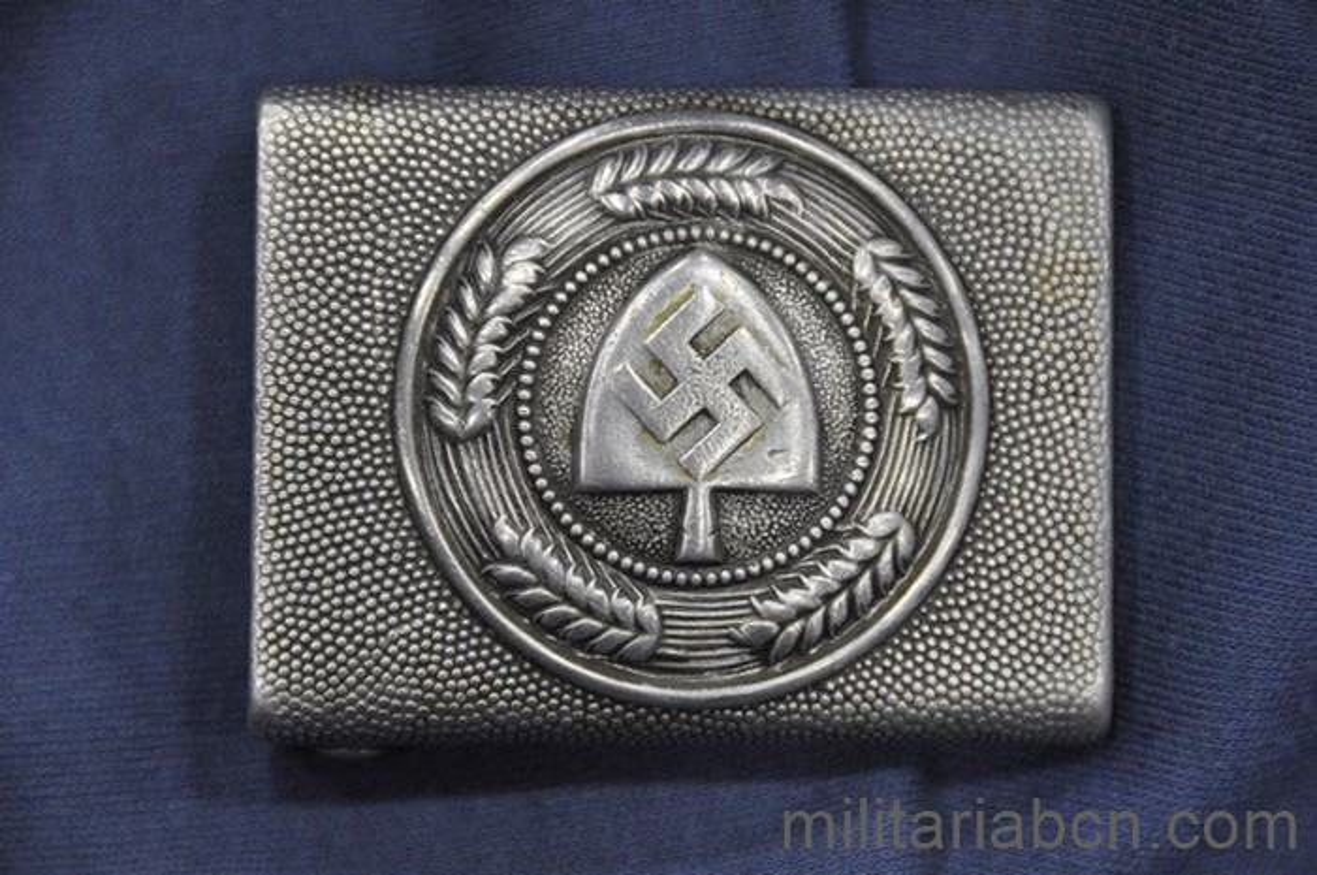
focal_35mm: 300
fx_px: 10962
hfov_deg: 6.9
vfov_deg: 4.6
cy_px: 438
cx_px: 658
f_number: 5.6
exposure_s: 1/160
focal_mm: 200
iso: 3200
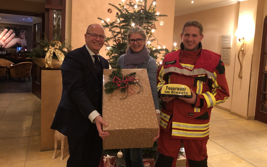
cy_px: 69
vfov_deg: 41.7
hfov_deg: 62.9
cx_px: 134
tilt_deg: -4.5
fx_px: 218
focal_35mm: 30
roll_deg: -2.1
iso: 80
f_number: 1.8
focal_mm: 3.99
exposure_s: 1/4
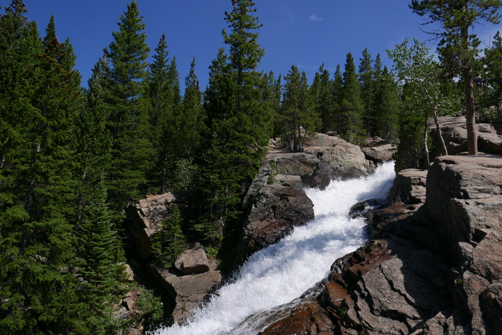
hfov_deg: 65.4
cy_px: 168
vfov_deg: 46.5
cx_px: 251
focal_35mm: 28
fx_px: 391
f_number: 2.1
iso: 200
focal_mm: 12.5
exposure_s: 1/8000
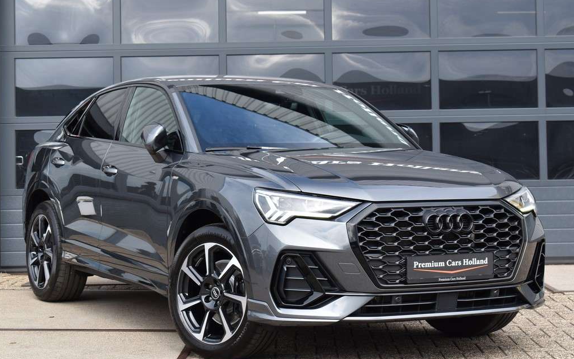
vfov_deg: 16.3
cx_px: 286
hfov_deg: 25.8
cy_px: 177
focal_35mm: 80
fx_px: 1251
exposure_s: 1/250
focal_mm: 52
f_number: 8
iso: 280
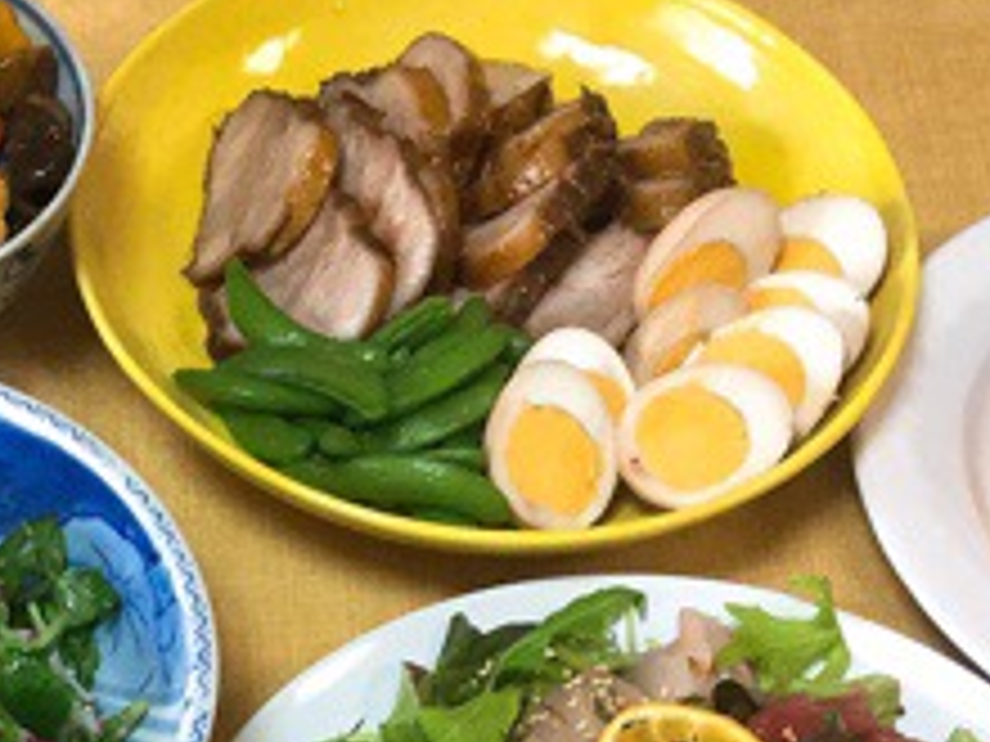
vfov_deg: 15.3
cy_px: 1061
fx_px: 2574
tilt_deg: -60.6
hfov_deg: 21.2
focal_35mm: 90
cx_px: 58
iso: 80
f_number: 2.4
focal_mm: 3.3
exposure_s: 1/30
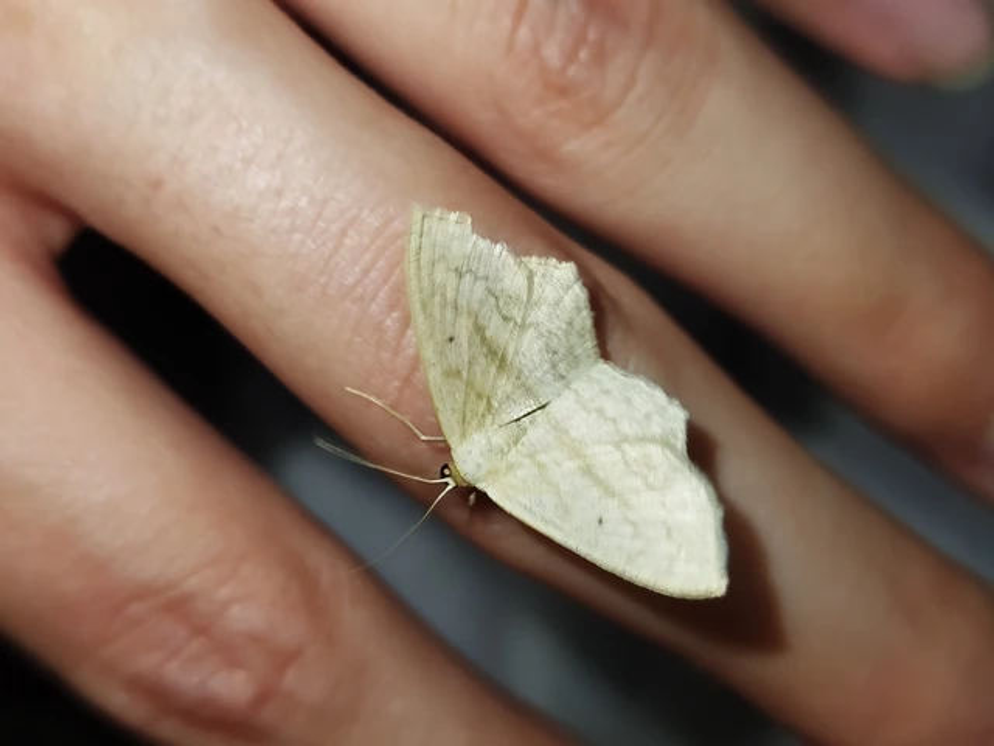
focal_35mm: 53
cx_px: 497
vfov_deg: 27.5
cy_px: 373
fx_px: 1522
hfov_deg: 36.2
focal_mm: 5.31
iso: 100
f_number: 1.7
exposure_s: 1/50
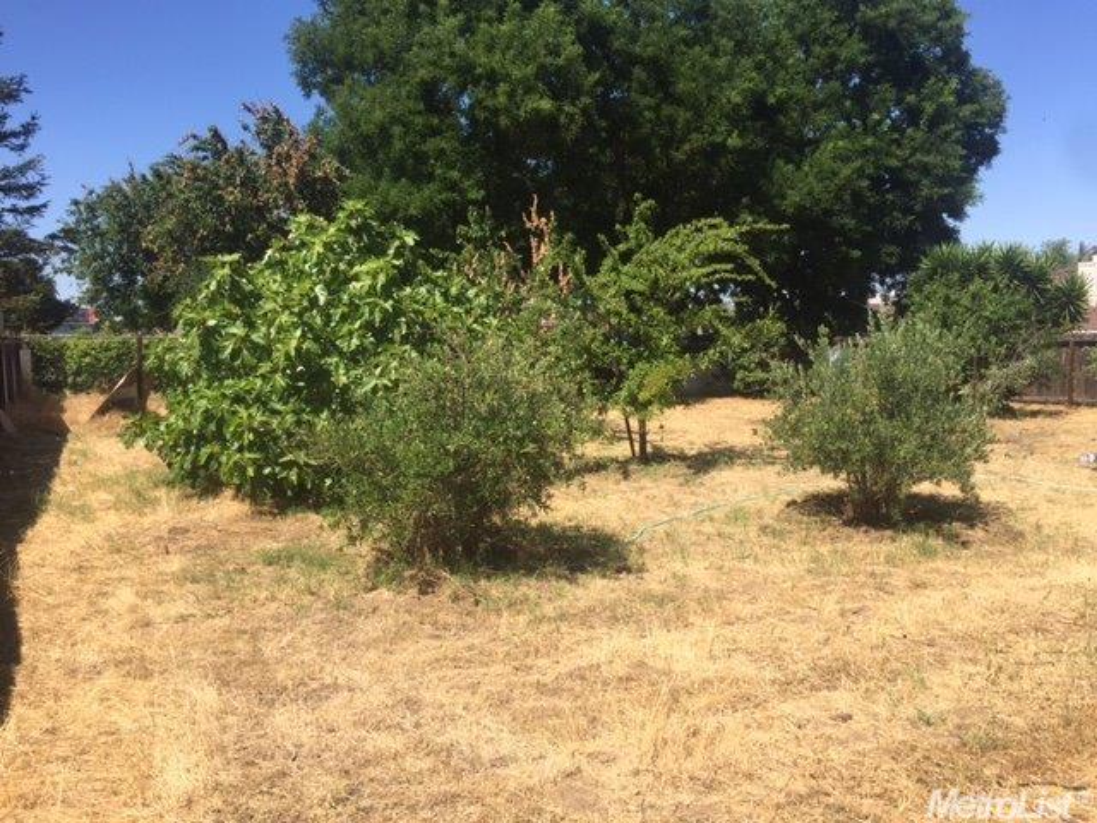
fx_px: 919
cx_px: 548
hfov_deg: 61.7
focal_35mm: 29
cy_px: 412
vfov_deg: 48.2
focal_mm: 4.15
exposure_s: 1/1319
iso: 32
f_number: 2.2
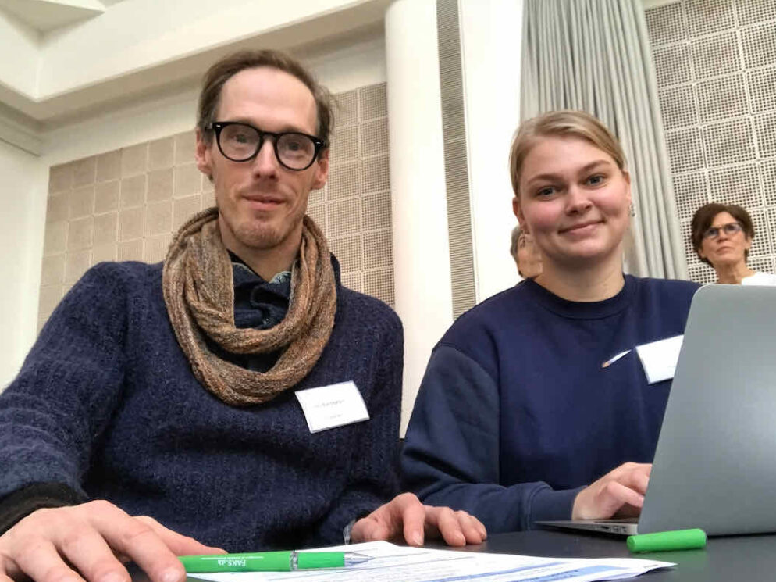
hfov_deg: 55.4
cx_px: 393
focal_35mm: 33
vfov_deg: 42.9
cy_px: 299
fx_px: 740
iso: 125
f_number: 2.2
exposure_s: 1/30
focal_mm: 2.87
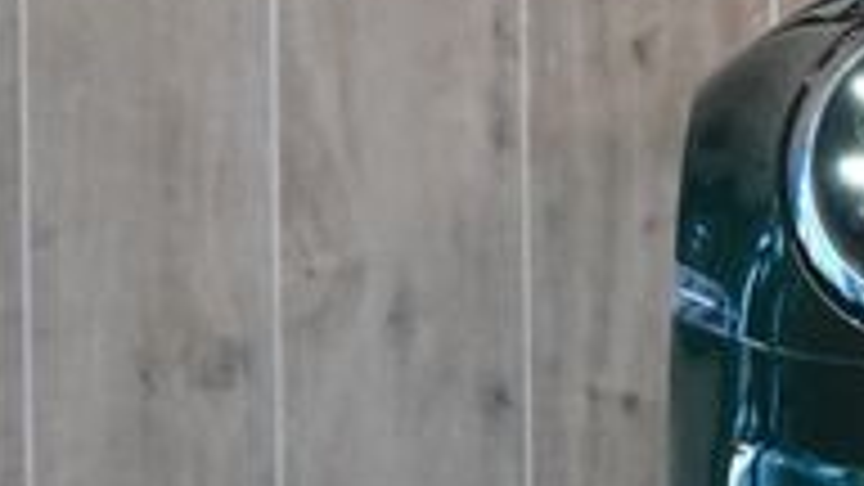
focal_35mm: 391
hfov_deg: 5.4
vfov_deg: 3.1
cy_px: -43
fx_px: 8958
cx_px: 1935
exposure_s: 1/160
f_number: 5.6
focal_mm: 70
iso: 5000
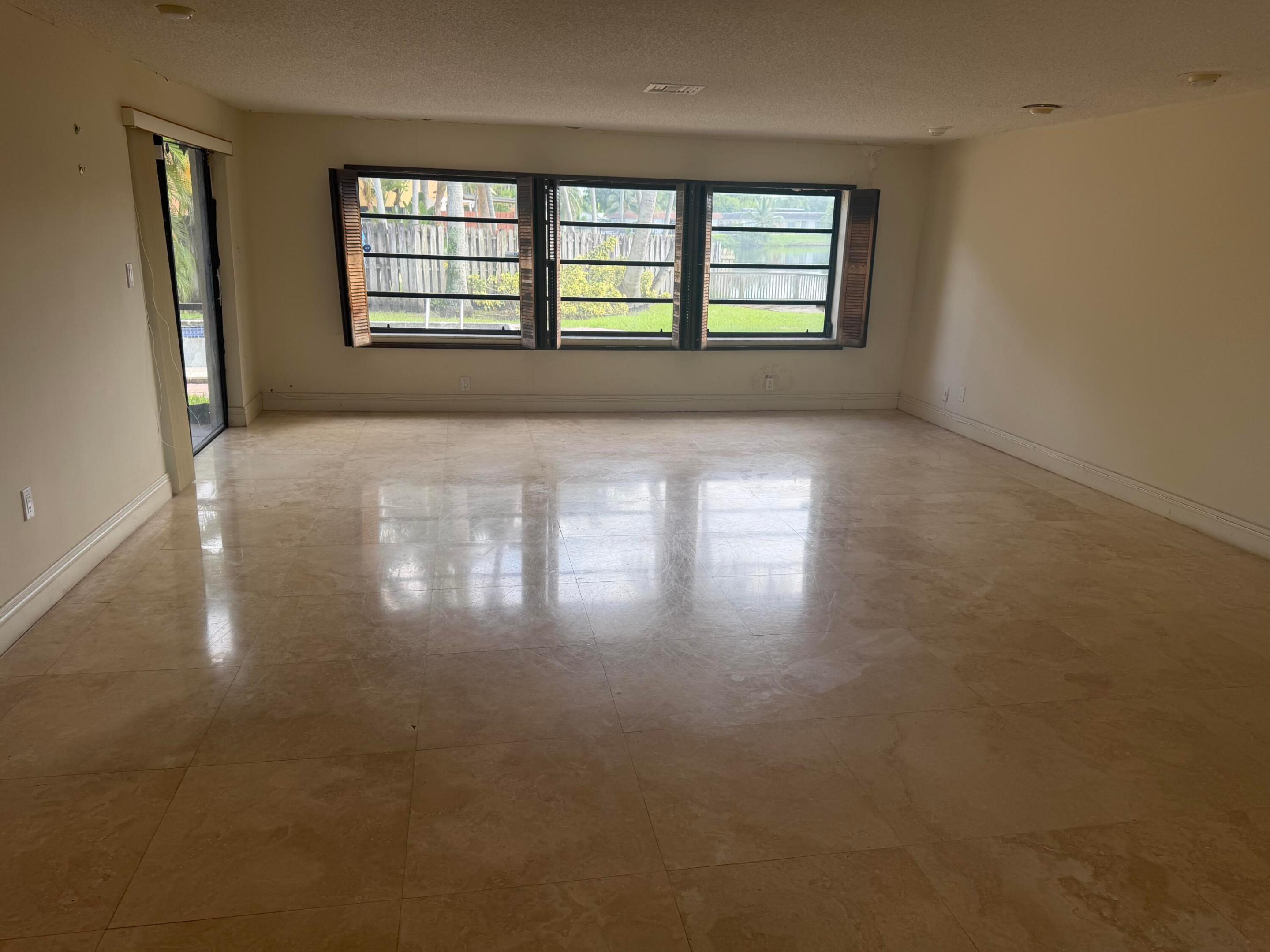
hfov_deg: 71.6
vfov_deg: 56.8
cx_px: 635
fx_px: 881
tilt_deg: -15.8
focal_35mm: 24
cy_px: 476
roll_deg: +0.1
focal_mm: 6.76
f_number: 1.78
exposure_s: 1/161
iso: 64
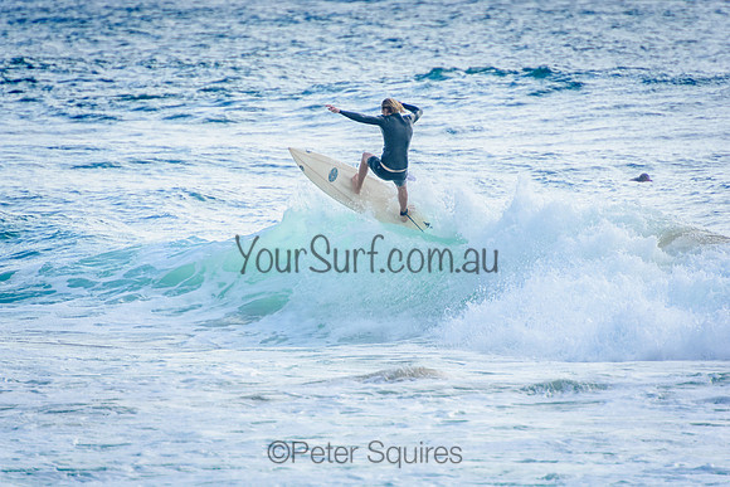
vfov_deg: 2.3
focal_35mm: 600
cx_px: 365
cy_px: 244
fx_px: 12169
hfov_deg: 3.4
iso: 360
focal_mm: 400
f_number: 5.6
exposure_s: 1/2000
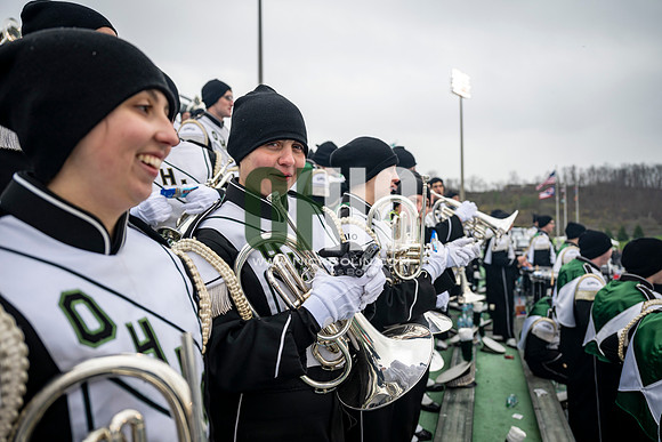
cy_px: 221
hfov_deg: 73.7
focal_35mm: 24
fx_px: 441
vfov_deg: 53.2
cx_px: 331
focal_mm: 24
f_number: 2.8
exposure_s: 1/500
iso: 160
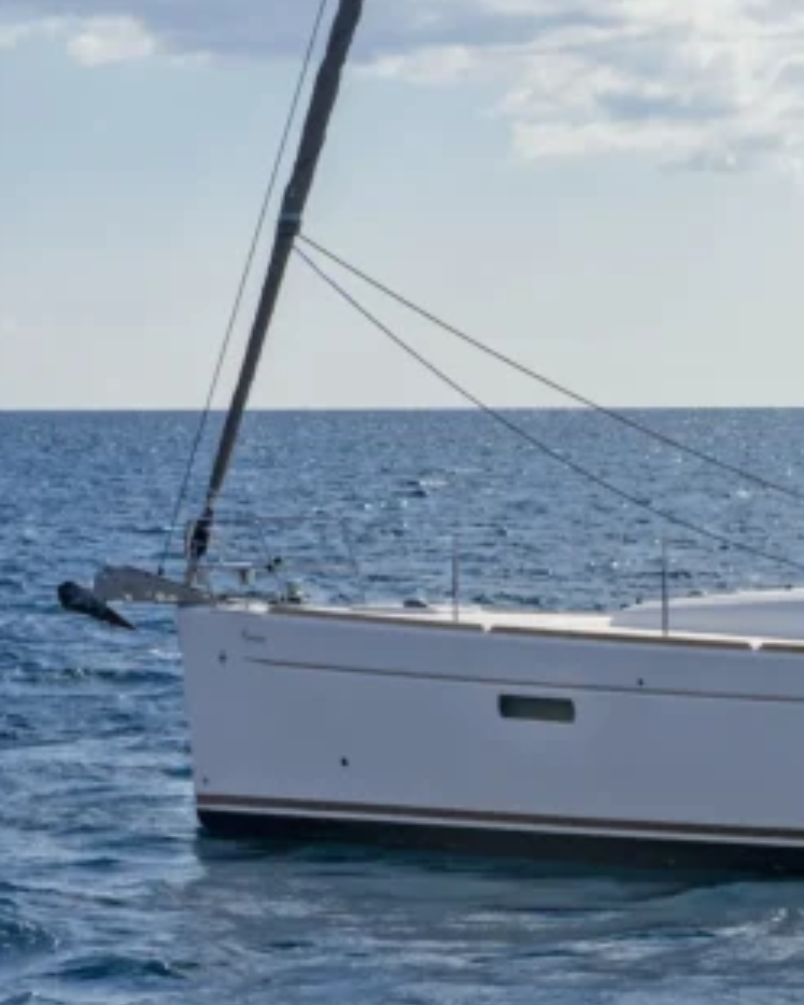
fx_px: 4757
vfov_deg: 12.0
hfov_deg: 9.4
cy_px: 714
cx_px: 1179
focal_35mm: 160
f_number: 8
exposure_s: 1/1000
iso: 200
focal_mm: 46
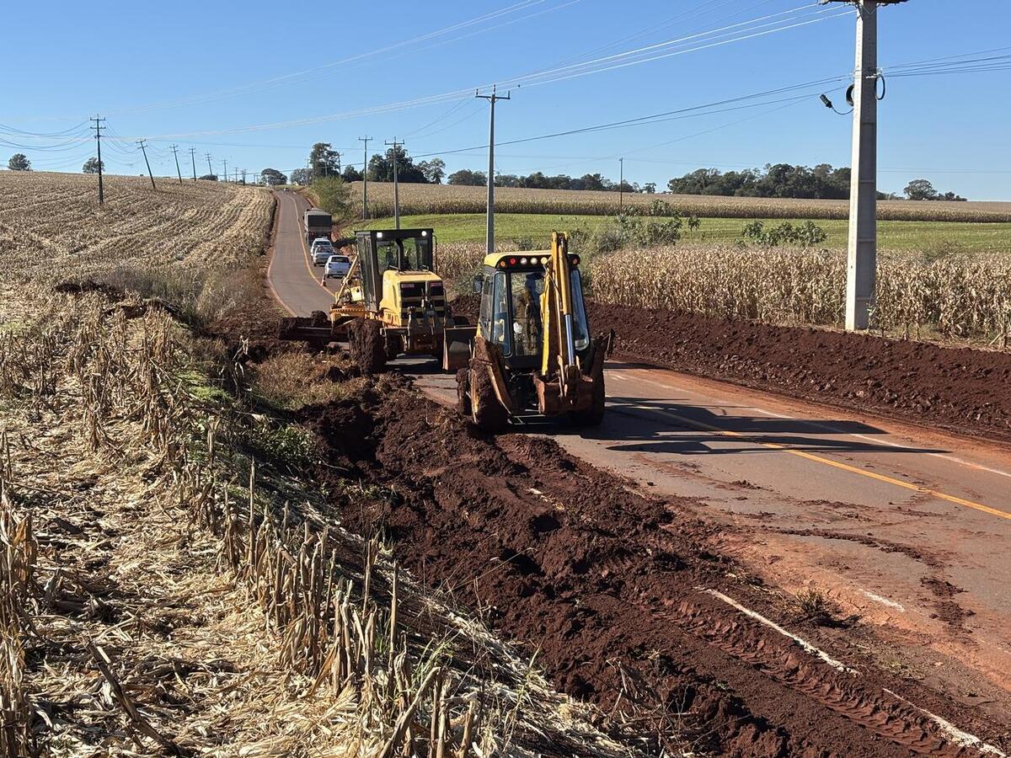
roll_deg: +0.5
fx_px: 1519
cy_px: 379
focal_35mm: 52
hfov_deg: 36.8
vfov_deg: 28.0
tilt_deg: -7.7
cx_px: 506
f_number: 1.6
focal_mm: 5.96
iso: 32
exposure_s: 1/1616
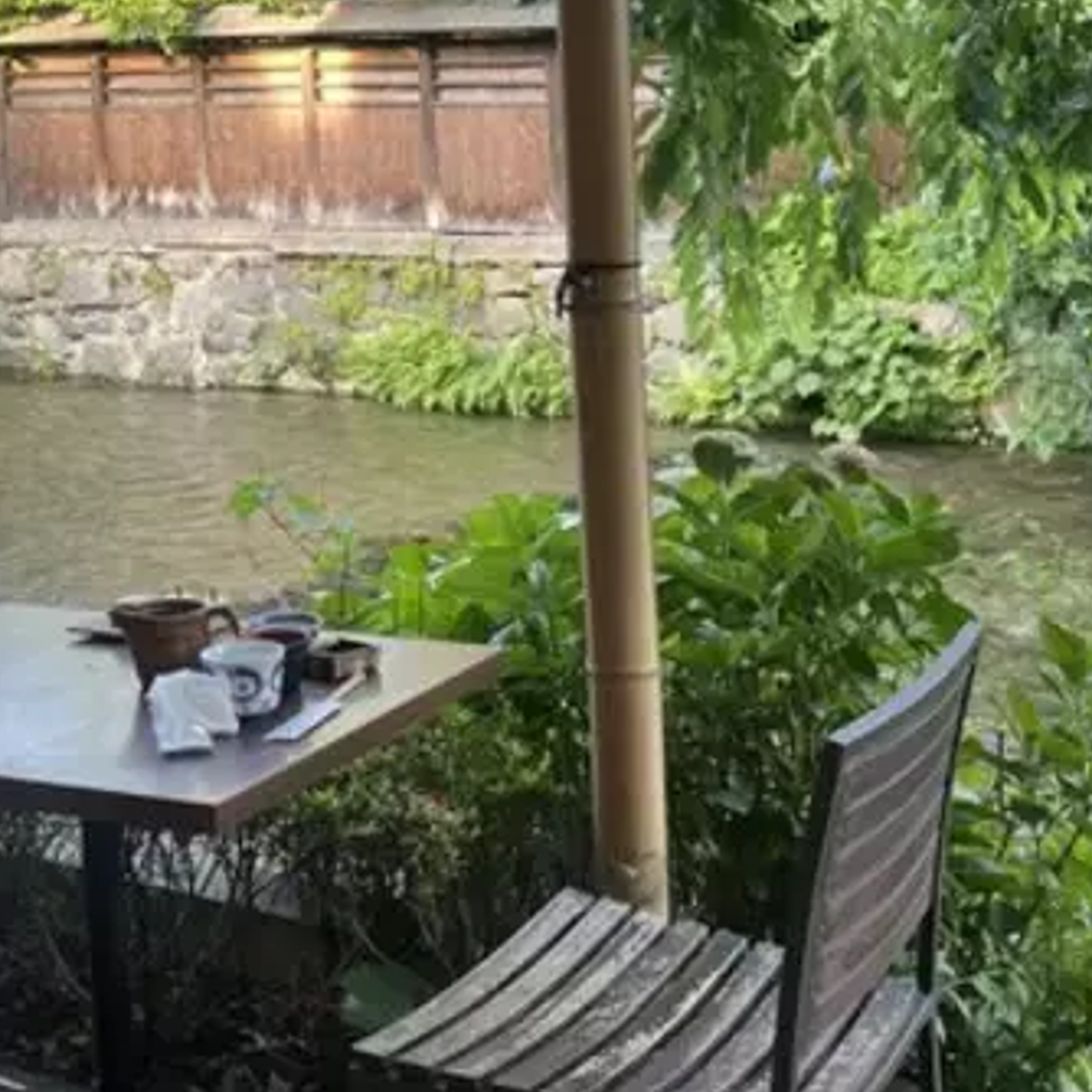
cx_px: 680
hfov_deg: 31.0
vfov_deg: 31.0
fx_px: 1963
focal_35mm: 55
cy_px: 415
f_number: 1.6
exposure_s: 1/121
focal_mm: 5.1
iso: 125
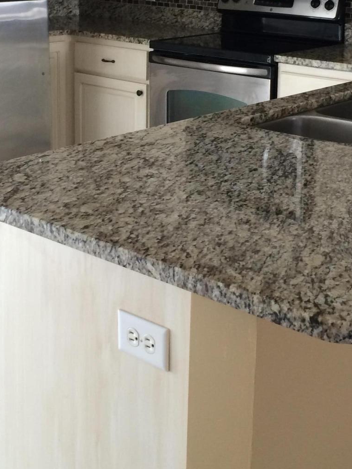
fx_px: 773
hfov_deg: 25.6
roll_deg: -0.6
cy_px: 82
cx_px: 203
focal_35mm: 57
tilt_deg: -10.3
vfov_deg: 32.7
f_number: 2.2
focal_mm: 4.15
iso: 100
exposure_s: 1/30
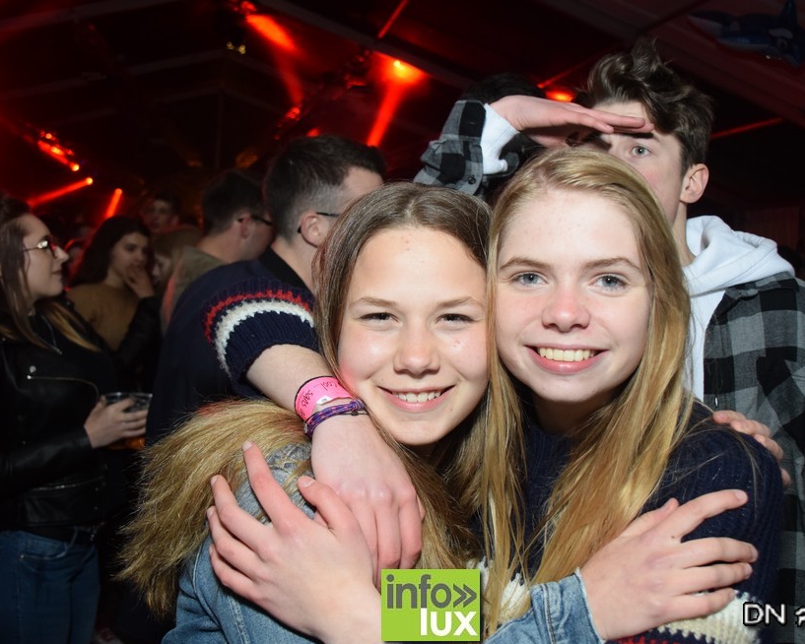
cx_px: 431
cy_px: 317
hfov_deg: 49.5
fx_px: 872
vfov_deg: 40.6
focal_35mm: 37
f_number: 3.5
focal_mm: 21
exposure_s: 1/50
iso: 1600
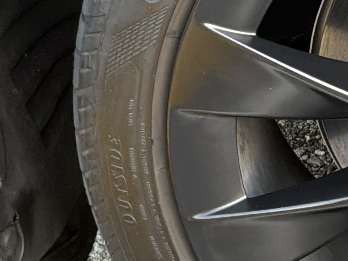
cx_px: 537
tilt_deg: -25.7
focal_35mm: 125
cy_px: 71
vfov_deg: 11.8
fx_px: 1256
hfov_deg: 14.6
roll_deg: -2.8
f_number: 1.8
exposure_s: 1/62
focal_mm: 3
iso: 64
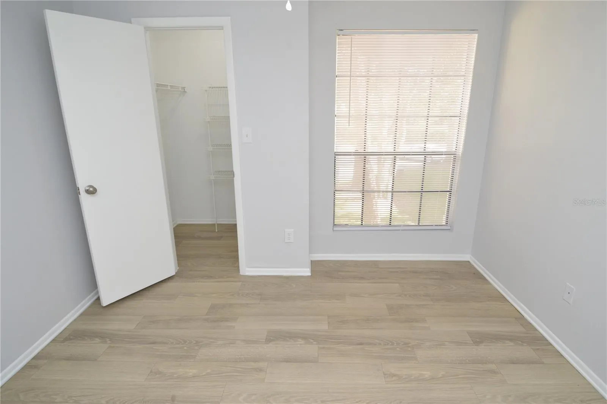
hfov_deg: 90.1
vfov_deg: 67.3
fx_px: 303
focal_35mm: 18
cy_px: 202
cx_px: 304
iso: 450
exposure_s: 1/60
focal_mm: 12
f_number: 4
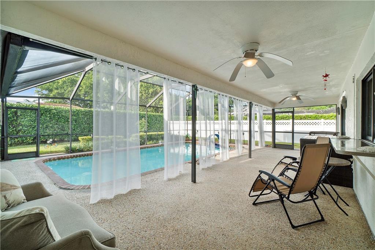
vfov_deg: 77.2
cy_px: 125
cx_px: 188
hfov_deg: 100.4
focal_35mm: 15
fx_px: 156
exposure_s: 1/20
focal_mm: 10
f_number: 11
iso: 100
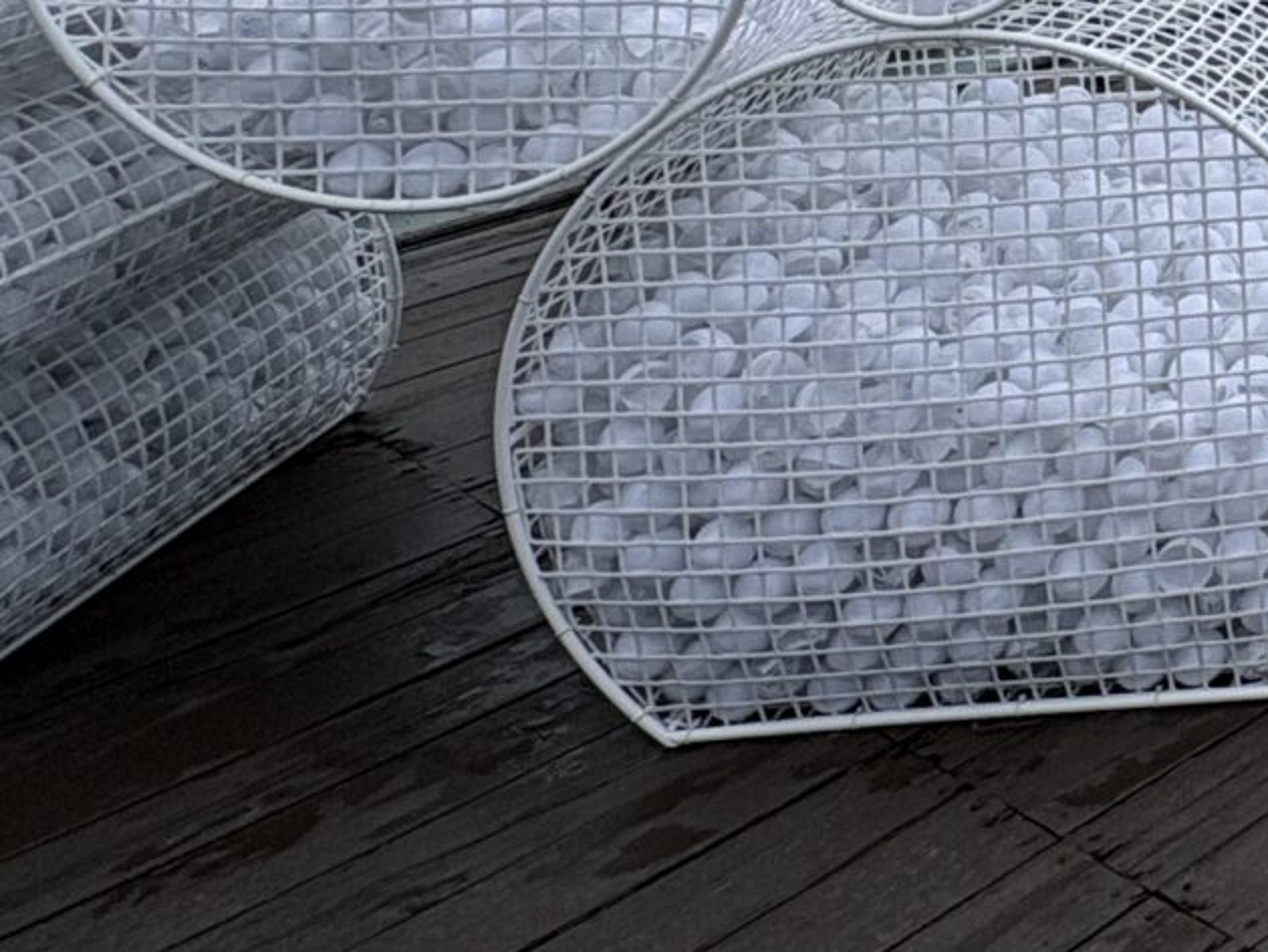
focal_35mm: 57
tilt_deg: -6.6
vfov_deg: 22.6
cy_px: -321
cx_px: 2064
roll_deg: +0.8
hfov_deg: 23.8
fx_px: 2088
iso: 50
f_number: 2.2
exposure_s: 1/1034
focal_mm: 2.22
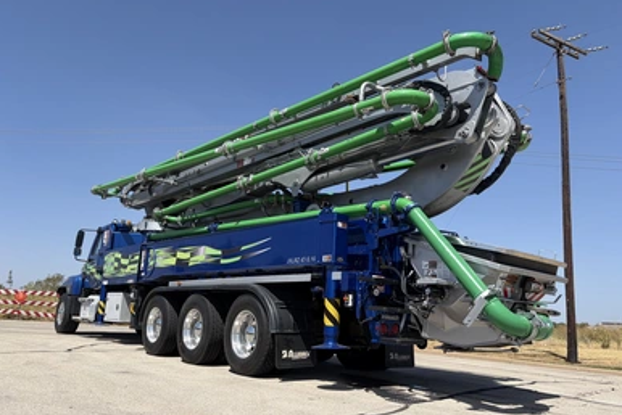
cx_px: 308
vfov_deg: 46.4
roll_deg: -2.7
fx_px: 484
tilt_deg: +11.9
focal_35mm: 28
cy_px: 220
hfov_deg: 65.4
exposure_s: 1/4608
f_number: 1.6
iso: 64
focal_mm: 5.96
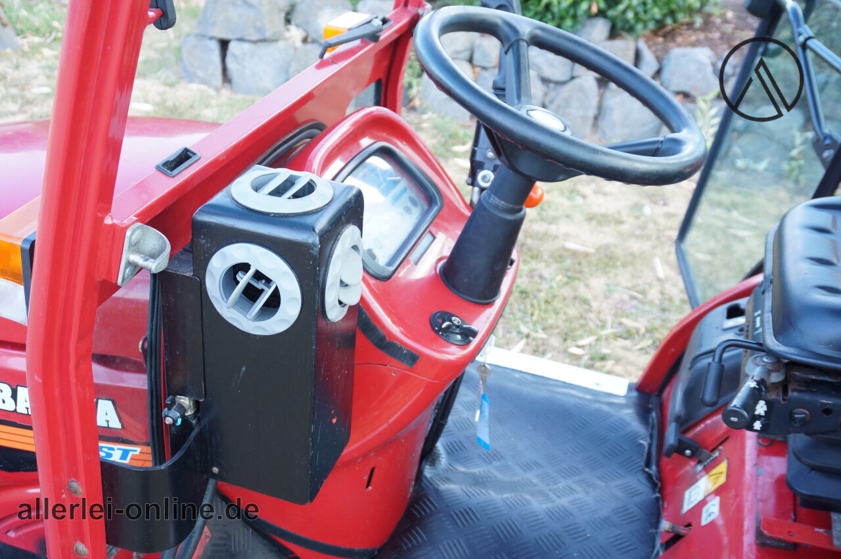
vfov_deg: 34.1
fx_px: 910
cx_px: 420
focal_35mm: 39
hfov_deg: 49.6
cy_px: 280
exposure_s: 1/100
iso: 800
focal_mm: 26
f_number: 5.6
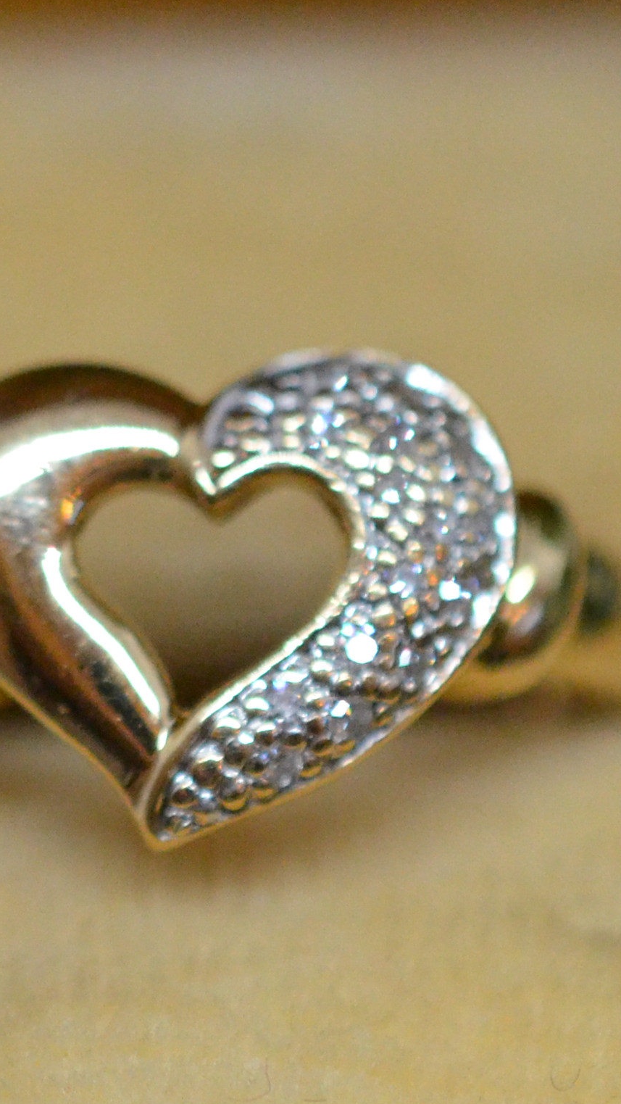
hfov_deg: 6.0
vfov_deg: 10.6
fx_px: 5941
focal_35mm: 203
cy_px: 509
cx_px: 158
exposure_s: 1/2500
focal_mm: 40
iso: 3200
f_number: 4
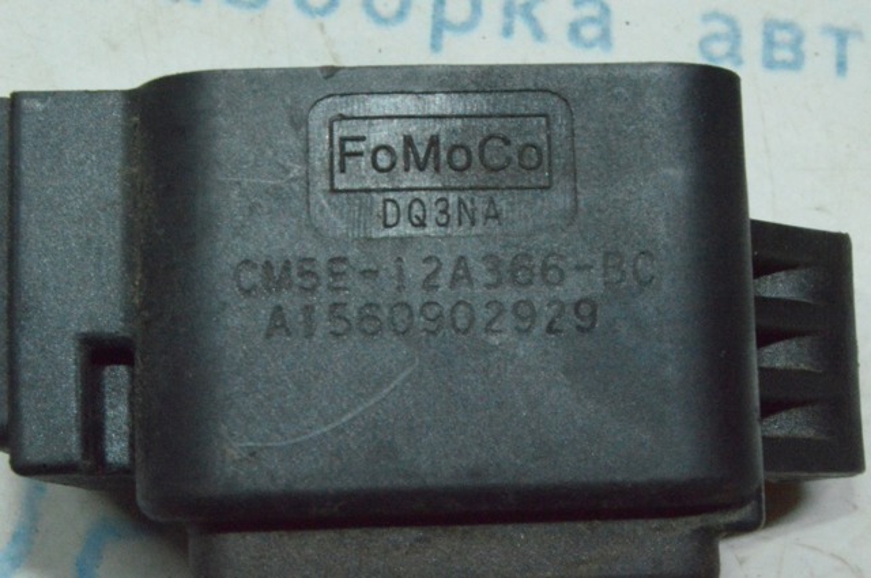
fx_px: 1993
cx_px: 436
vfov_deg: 16.5
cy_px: 289
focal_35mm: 82
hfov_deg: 24.6
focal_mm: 55
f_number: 36
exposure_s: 1/40
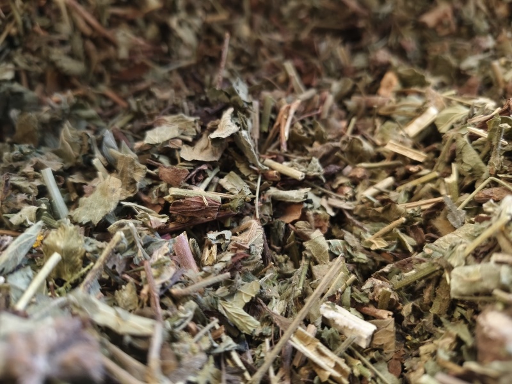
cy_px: 192
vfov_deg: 58.9
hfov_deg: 73.9
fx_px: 340
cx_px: 256
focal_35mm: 23
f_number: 1.88
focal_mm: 5.6
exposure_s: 1/50
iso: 641
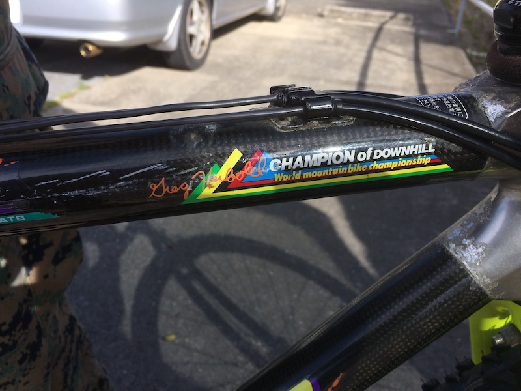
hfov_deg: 61.7
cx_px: 260
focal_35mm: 29
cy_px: 196
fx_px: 436
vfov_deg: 48.2
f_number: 2.2
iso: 32
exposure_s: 1/912
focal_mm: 4.15
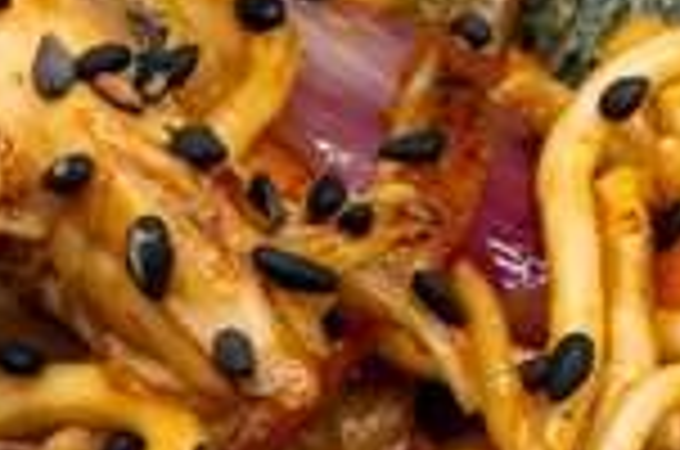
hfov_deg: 7.3
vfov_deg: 4.9
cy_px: 828
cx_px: -558
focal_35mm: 275
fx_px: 5183
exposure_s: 1/30
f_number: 8
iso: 100
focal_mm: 23
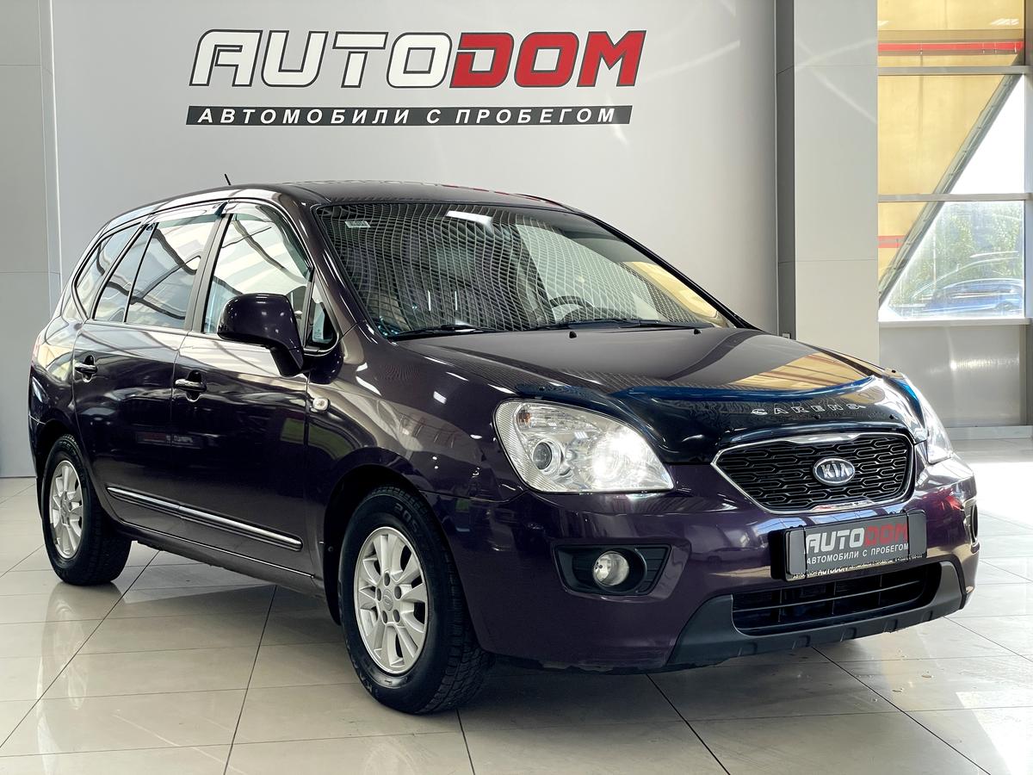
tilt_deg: -1.4
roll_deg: +1.1
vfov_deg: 28.0
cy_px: 388
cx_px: 516
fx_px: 1552
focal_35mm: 52
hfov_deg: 36.8
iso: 80
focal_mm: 6
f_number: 2
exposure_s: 1/99
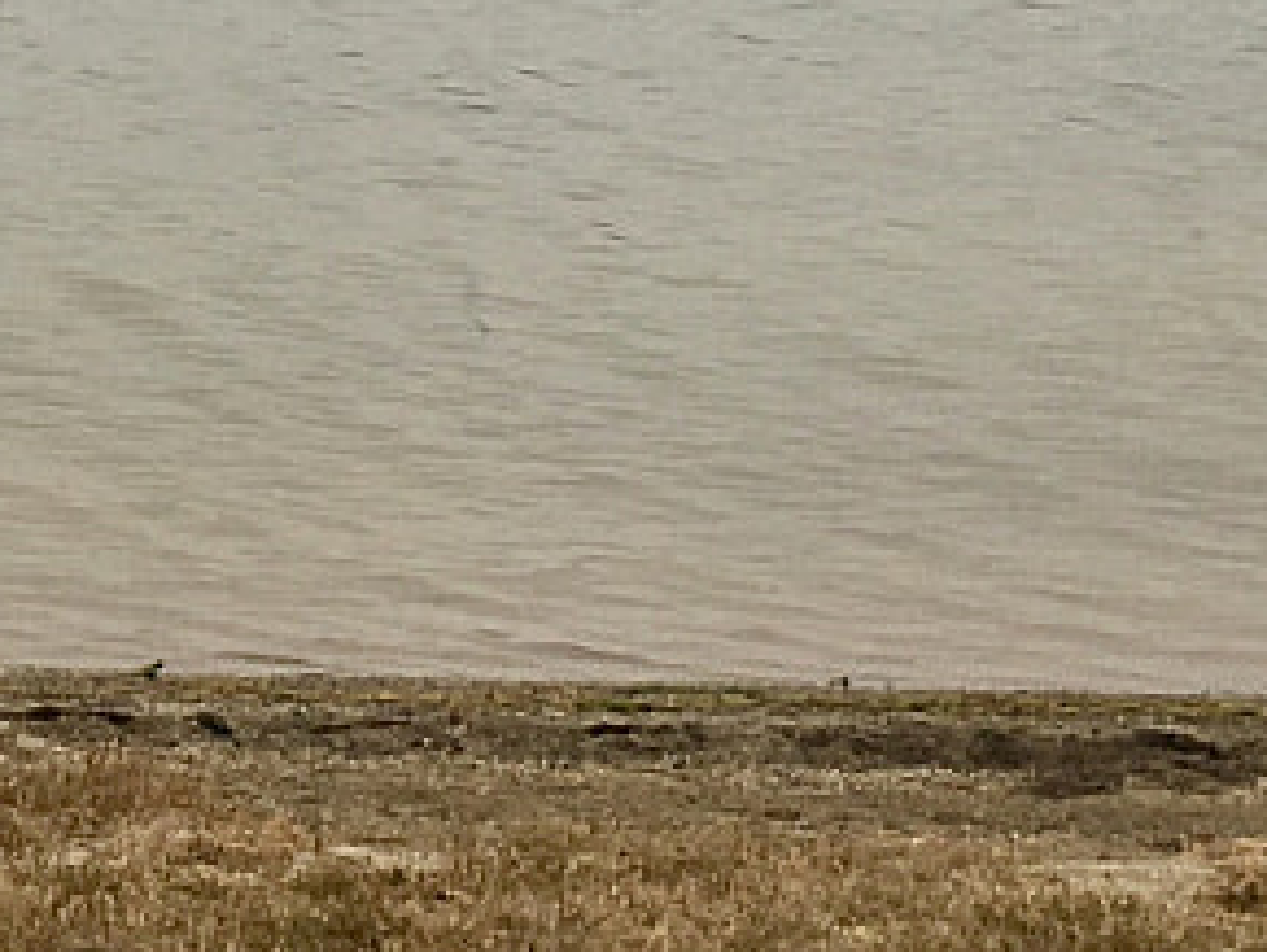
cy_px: -214
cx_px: -581
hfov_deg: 11.8
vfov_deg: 9.2
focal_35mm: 160
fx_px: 5861
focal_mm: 4.15
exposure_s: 1/124
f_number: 2.2
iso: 25
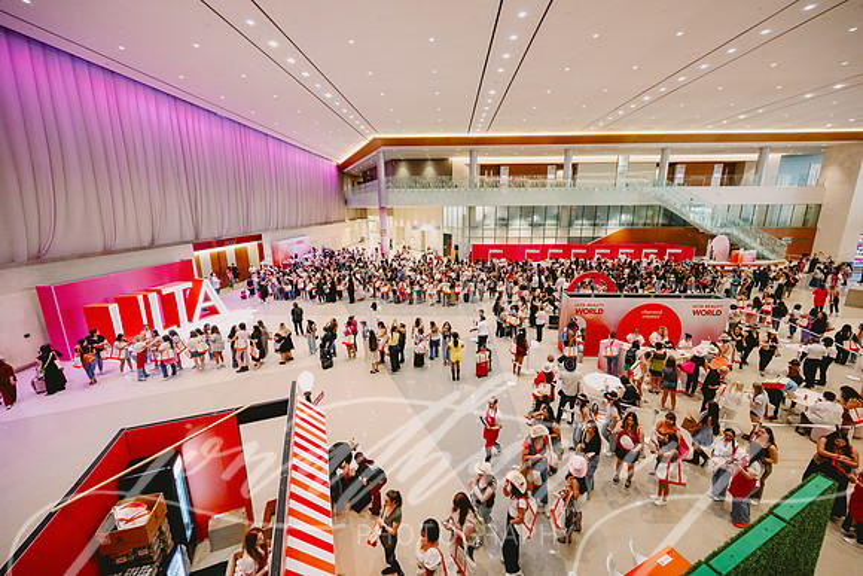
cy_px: 288
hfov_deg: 104.2
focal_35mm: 14
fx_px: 336
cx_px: 432
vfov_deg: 81.2
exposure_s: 1/200
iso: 3200
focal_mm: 14
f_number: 4.5
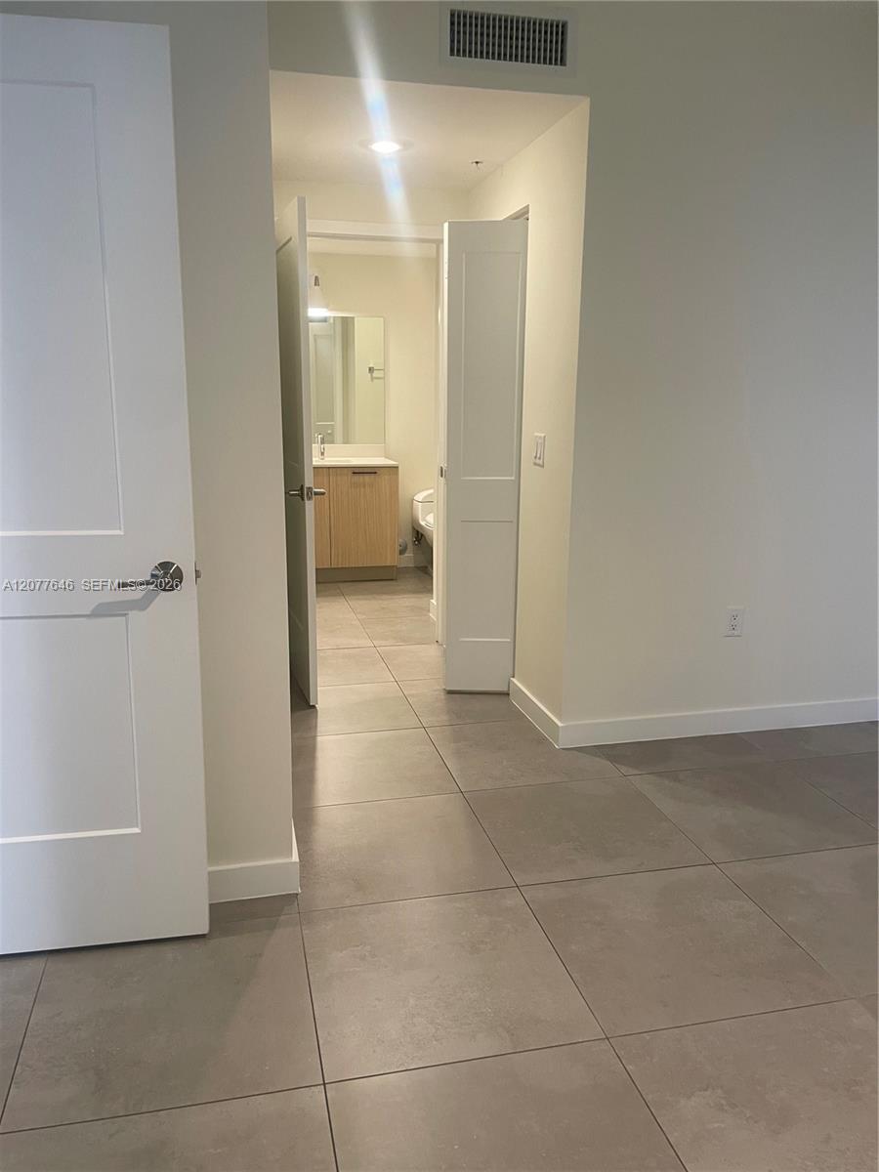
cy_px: 586
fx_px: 880
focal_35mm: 26
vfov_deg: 67.3
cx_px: 440
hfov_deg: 53.1
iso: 100
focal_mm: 4.2
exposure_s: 1/60
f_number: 1.6
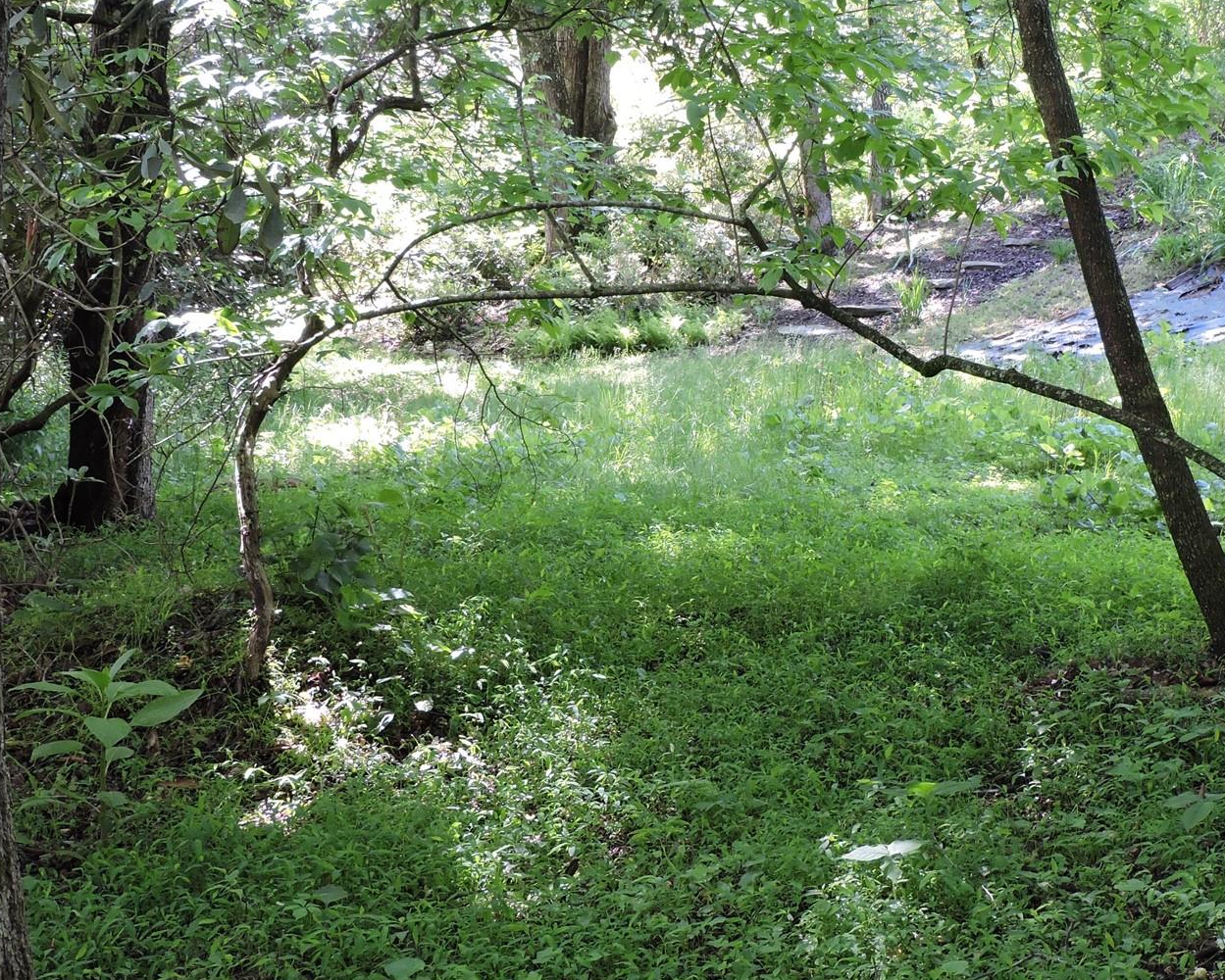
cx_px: 683
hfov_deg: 29.5
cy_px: 420
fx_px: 2321
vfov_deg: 23.8
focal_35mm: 64
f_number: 3.3
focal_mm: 7.1
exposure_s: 1/50
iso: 160
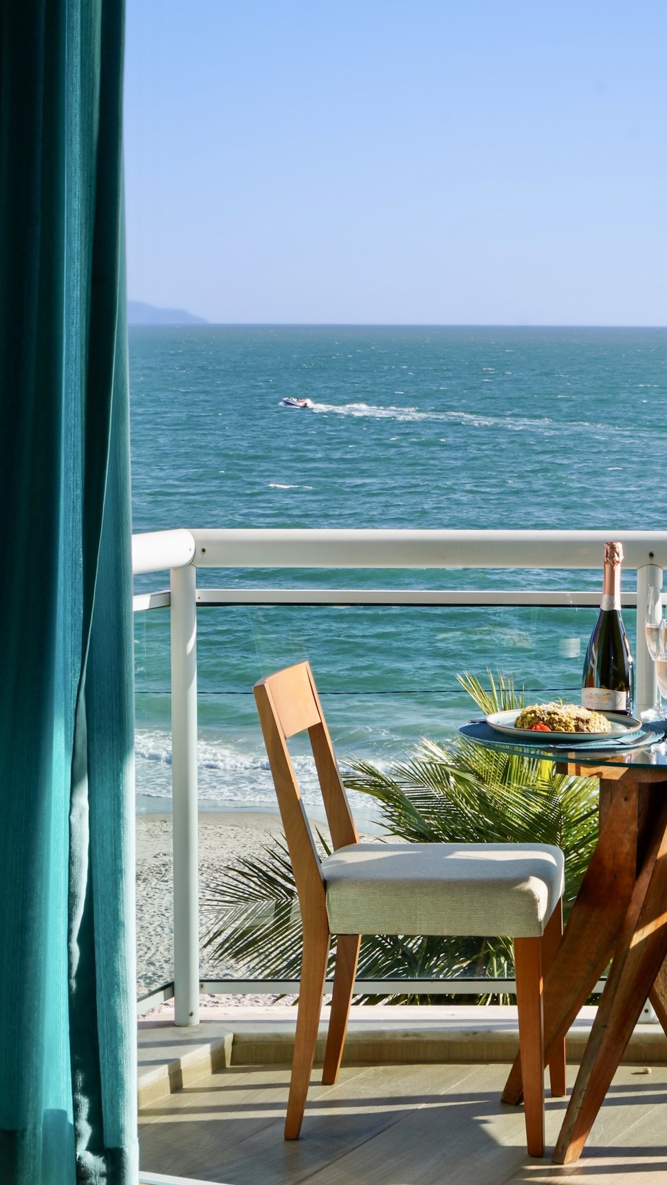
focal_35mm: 82
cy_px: 600
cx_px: 404
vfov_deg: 25.9
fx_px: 2579
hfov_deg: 14.7
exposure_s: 1/100
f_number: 16
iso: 200
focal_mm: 50
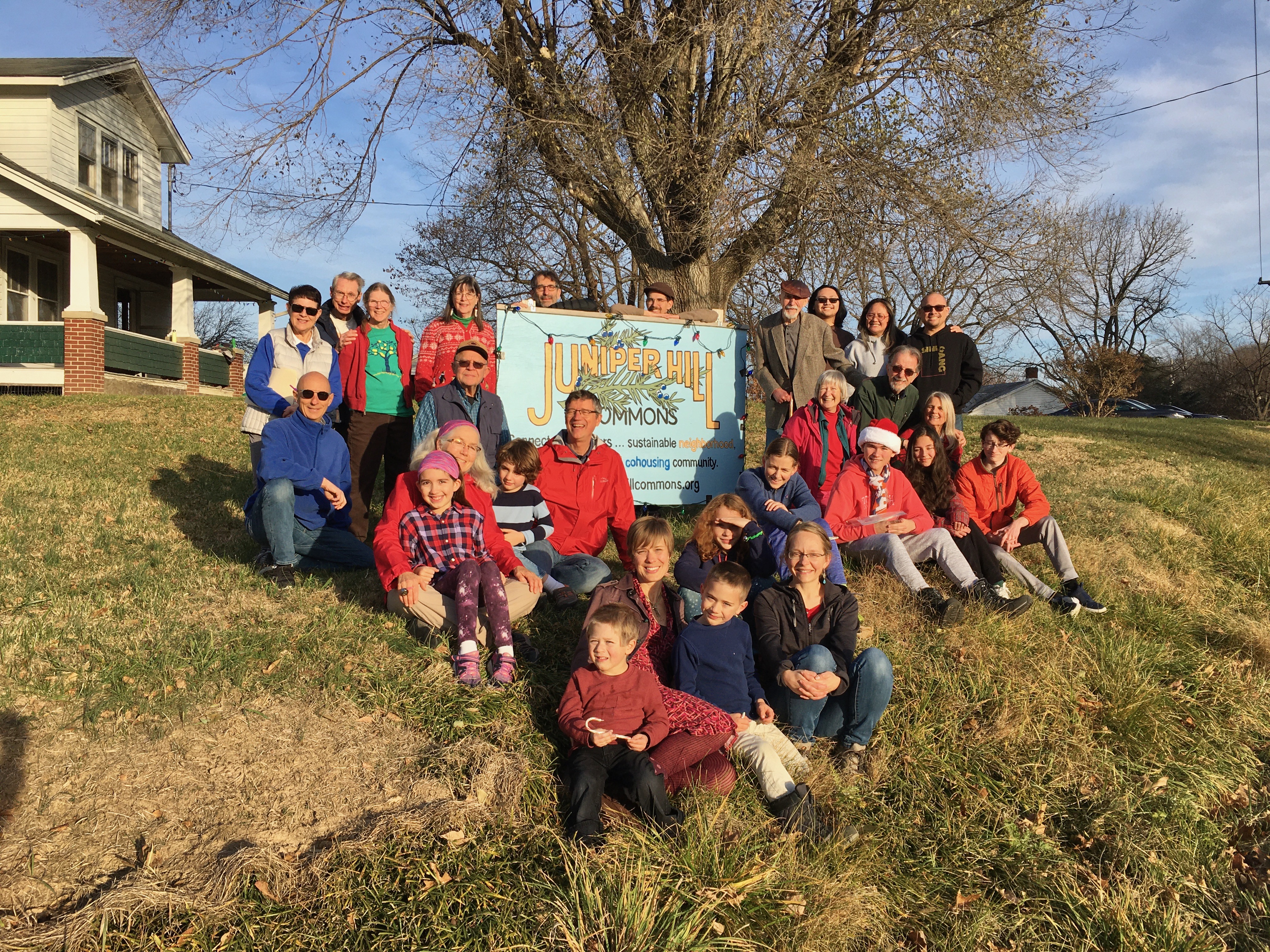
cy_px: 476
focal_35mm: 29
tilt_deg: -0.6
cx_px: 635
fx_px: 1064
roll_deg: +0.0
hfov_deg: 61.7
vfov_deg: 48.2
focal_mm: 4.15
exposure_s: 1/1040
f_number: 2.2
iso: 25
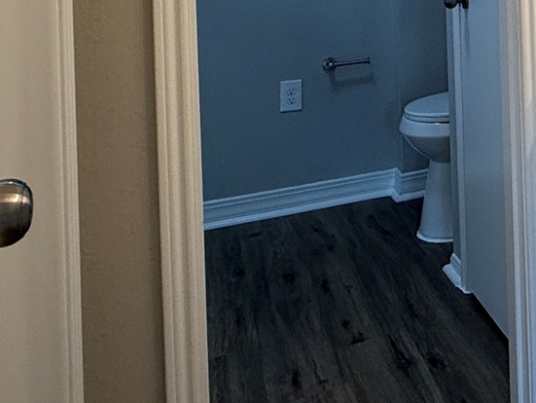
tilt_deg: +0.7
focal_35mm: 52
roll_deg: +0.6
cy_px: -82
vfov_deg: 25.2
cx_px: 707
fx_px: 806
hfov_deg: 29.3
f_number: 2.2
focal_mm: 2.22
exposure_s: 1/120
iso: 100
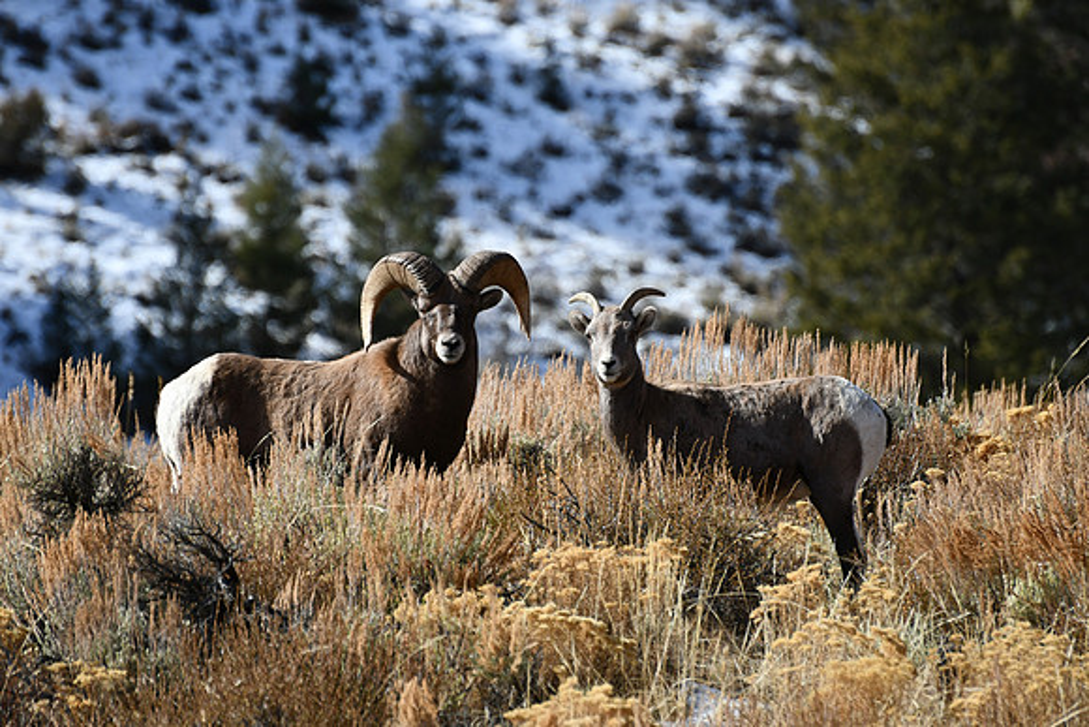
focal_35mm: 450
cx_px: 544
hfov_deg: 4.6
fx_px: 13615
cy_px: 364
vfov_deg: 3.1
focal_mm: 300
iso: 280
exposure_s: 1/1000
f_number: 5.6
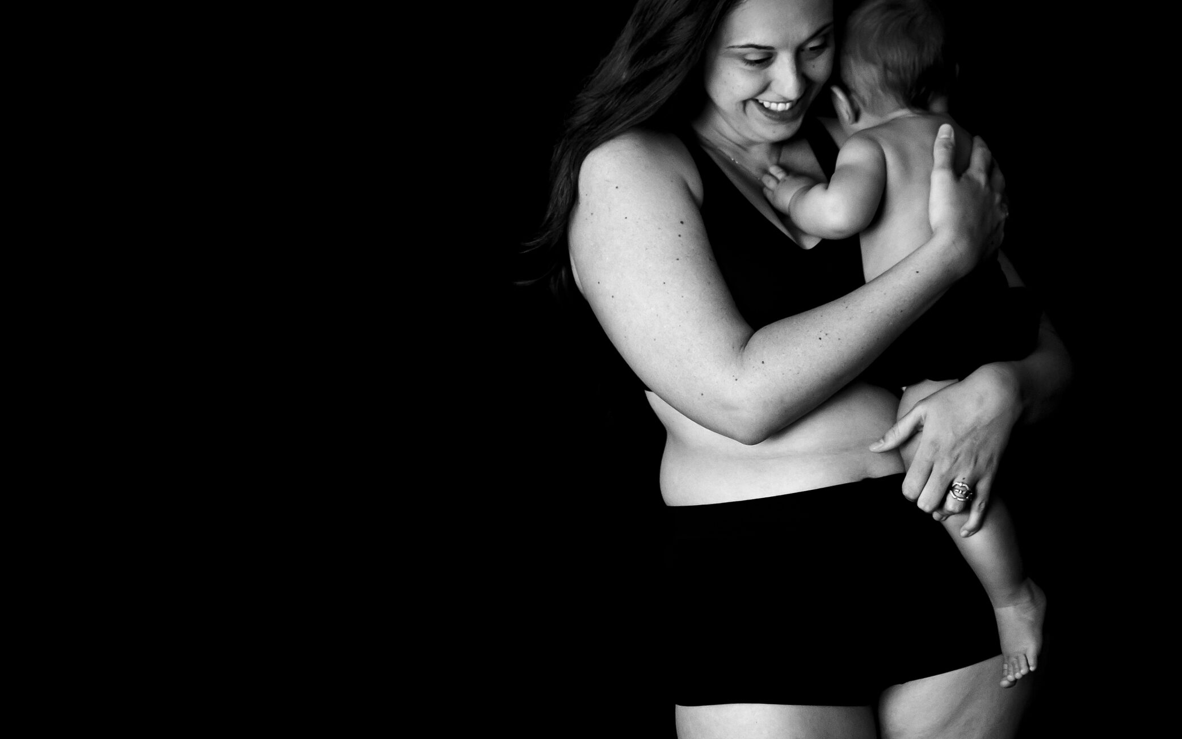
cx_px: 691
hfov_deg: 31.2
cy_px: 291
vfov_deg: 19.8
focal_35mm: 66
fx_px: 2114
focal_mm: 35
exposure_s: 1/200
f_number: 2
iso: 800
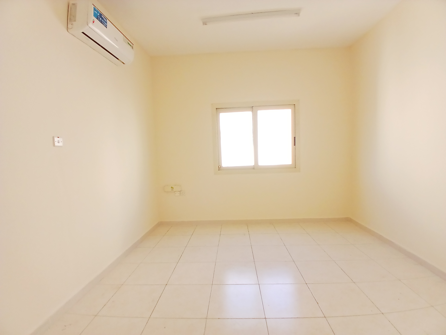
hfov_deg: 91.0
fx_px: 219
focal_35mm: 17
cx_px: 223
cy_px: 168
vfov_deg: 74.7
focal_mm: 1.4
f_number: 2.2
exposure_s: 1/33.3
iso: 100
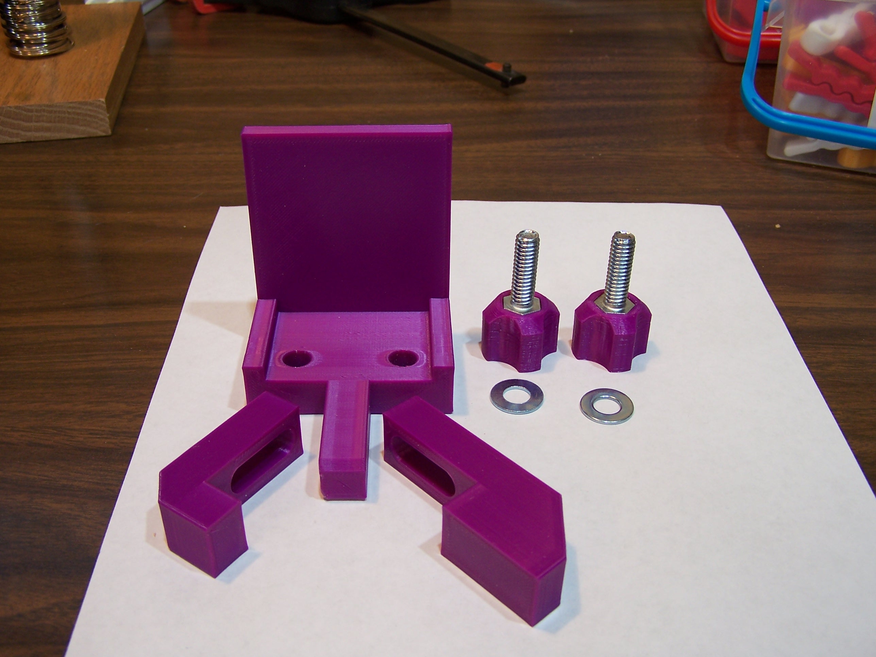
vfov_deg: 37.7
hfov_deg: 49.0
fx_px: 962
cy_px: 328
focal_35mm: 38
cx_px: 438
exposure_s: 1/50
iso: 80
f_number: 2.8
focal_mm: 6.3
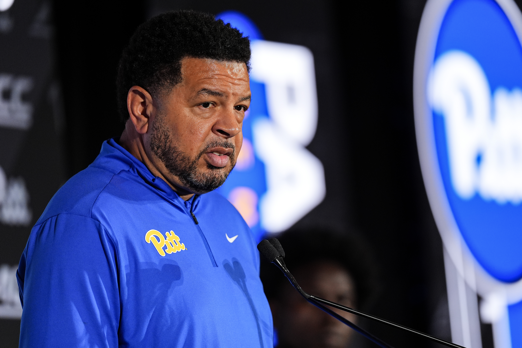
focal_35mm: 300
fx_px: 4350
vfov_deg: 4.6
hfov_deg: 6.9
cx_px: 261
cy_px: 174
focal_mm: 300
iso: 1250
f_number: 2.8
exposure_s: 1/640
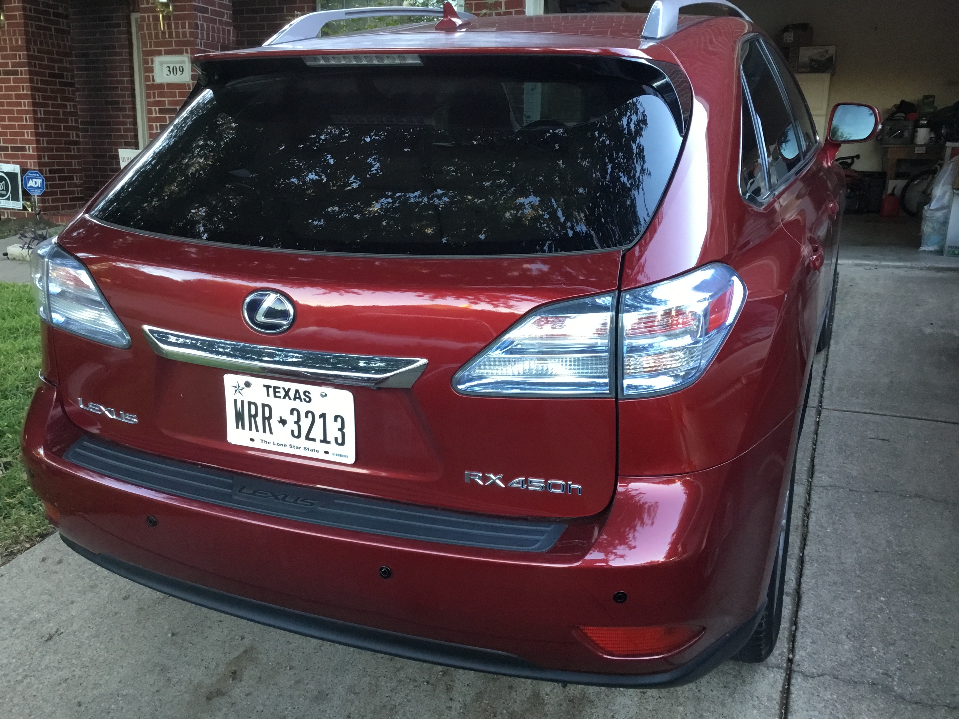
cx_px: 465
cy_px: 366
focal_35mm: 32
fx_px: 887
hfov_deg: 56.8
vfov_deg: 44.2
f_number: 2.4
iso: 50
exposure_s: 1/30
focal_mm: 3.3
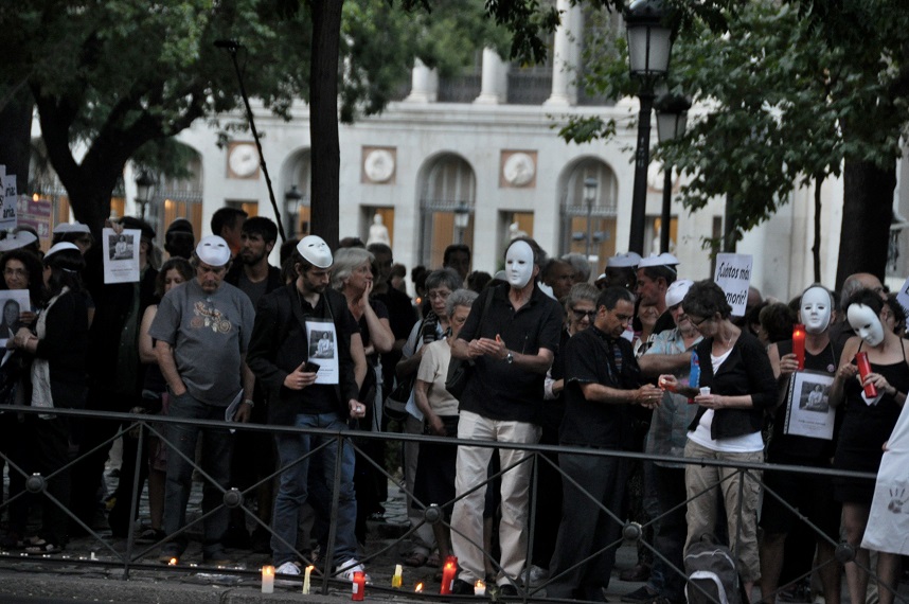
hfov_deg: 14.4
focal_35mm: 142
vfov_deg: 9.6
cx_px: 454
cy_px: 302
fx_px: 3594
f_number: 5.3
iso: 800
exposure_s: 1/60
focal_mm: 95
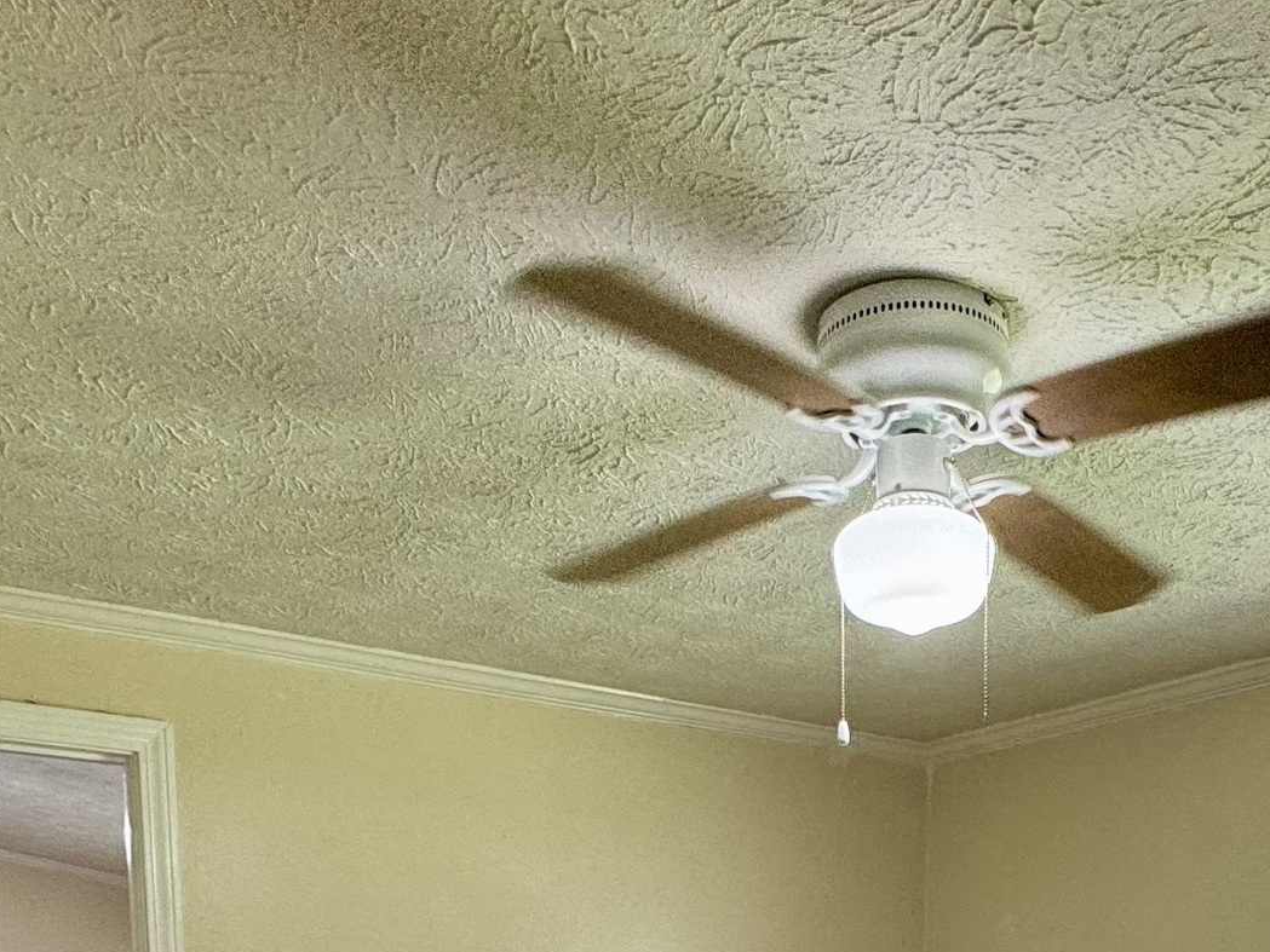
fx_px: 1504
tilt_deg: -8.3
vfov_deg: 28.2
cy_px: 1270
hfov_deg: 45.0
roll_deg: -1.4
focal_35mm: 41
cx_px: 863
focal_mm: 2.22
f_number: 2.2
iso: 160
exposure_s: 1/120
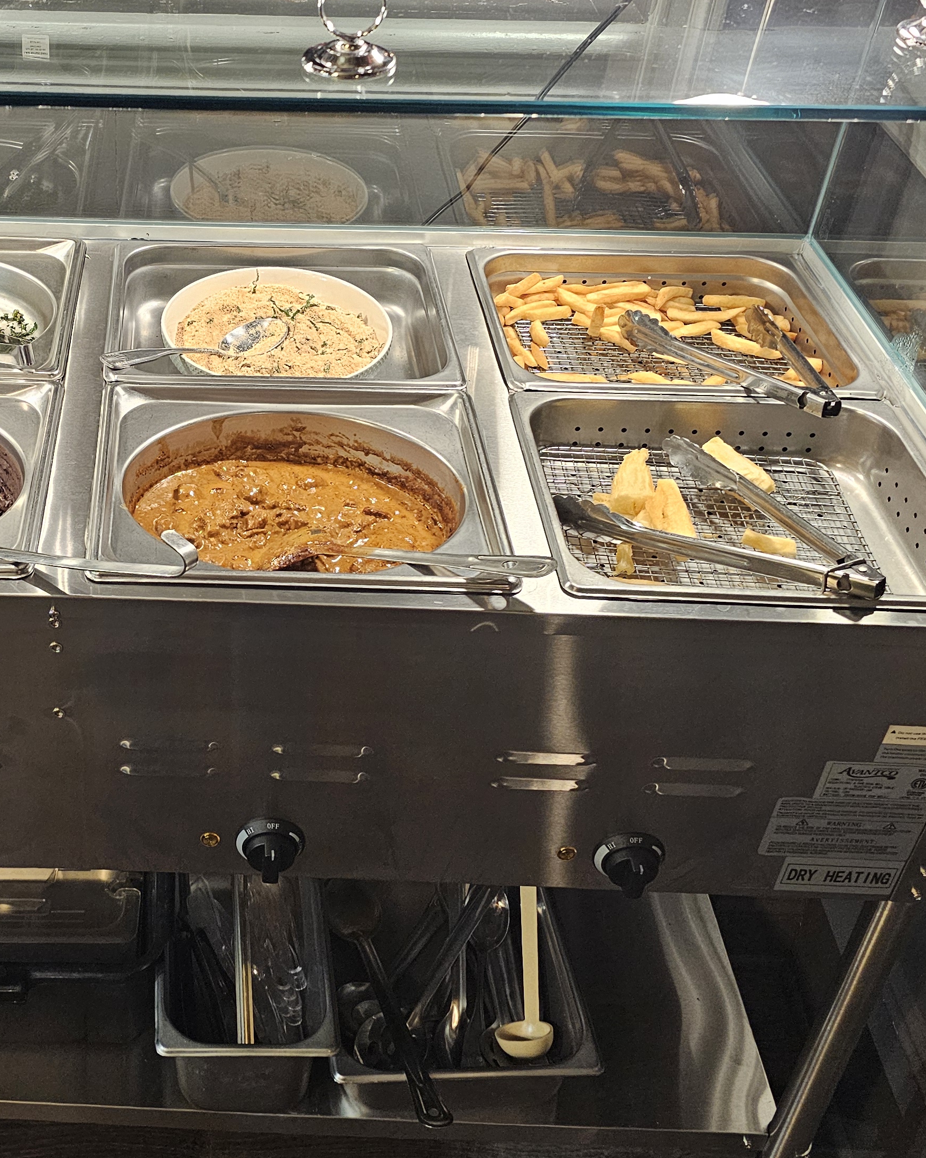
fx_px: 1405
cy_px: 448
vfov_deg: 44.5
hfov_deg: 35.1
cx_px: 154
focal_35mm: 41
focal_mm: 6.3
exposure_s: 1/120
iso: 500
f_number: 1.7
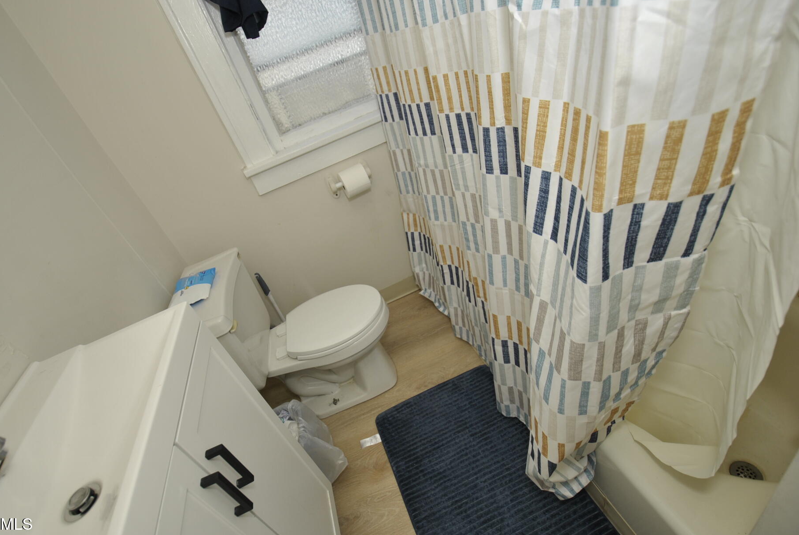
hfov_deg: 96.5
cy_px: 265
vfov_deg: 73.9
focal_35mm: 16
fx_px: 356
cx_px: 374
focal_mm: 10
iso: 100
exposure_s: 1/80
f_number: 3.5
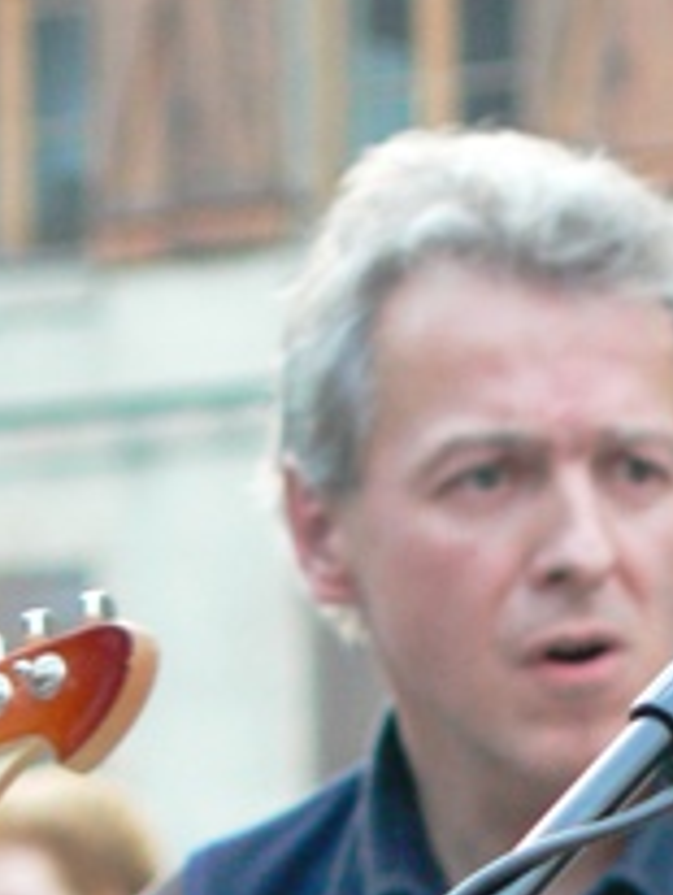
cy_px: 1149
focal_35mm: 835
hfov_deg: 1.8
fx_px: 21601
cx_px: 630
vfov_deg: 2.4
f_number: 3.3
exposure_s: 1/25
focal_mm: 51
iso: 200
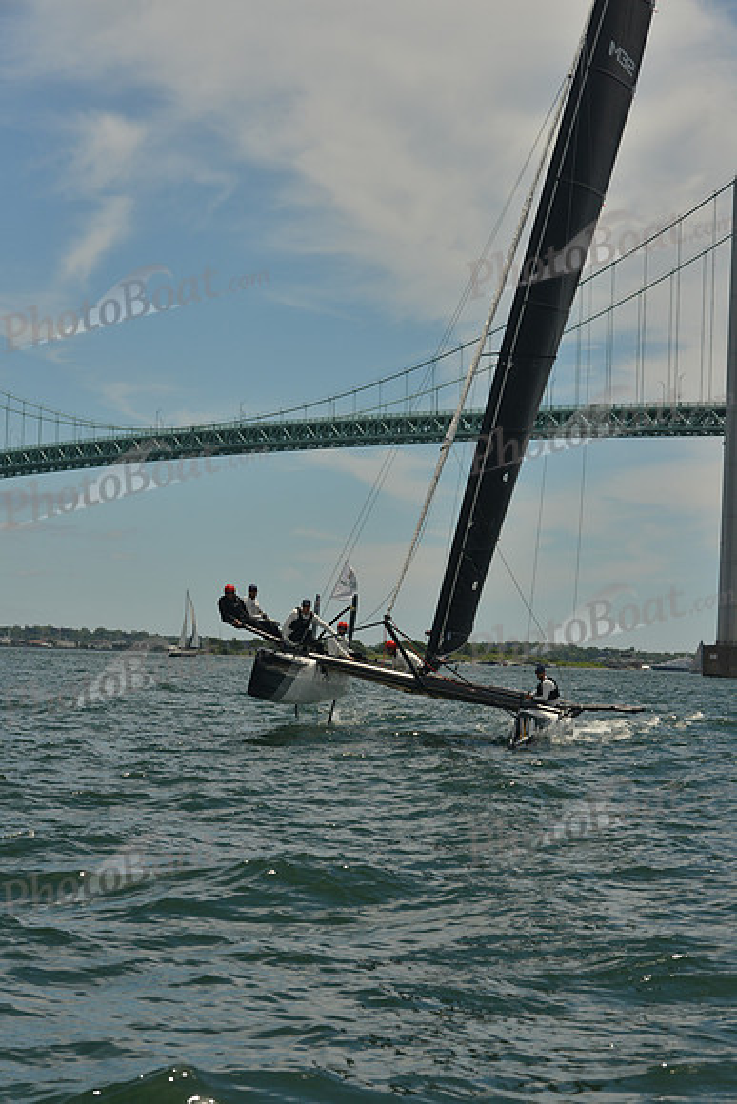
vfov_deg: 22.6
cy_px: 552
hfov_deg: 15.2
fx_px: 2762
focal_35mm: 90
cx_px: 368
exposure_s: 1/1000
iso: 400
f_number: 8
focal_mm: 90
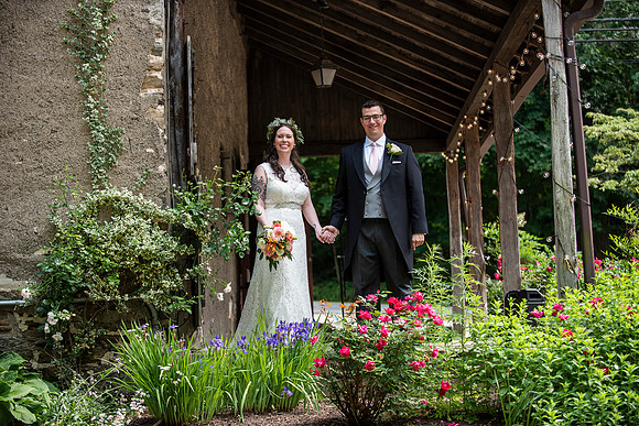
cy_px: 213
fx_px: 1331
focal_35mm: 75
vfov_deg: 18.2
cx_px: 320
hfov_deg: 27.0
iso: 640
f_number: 2.8
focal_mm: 75
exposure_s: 1/2500
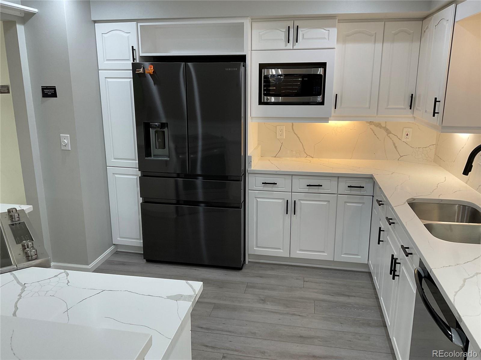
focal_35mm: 29
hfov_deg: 61.7
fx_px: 403
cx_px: 240
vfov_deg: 48.2
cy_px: 180
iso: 64
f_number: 1.8
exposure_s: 1/120
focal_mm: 3
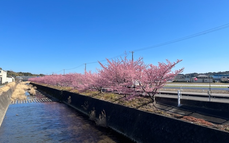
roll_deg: -0.6
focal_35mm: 28
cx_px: 113
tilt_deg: +2.2
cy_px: 70
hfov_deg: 66.5
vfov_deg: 44.6
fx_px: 175
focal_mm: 5.1
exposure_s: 1/3745
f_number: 1.6
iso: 50
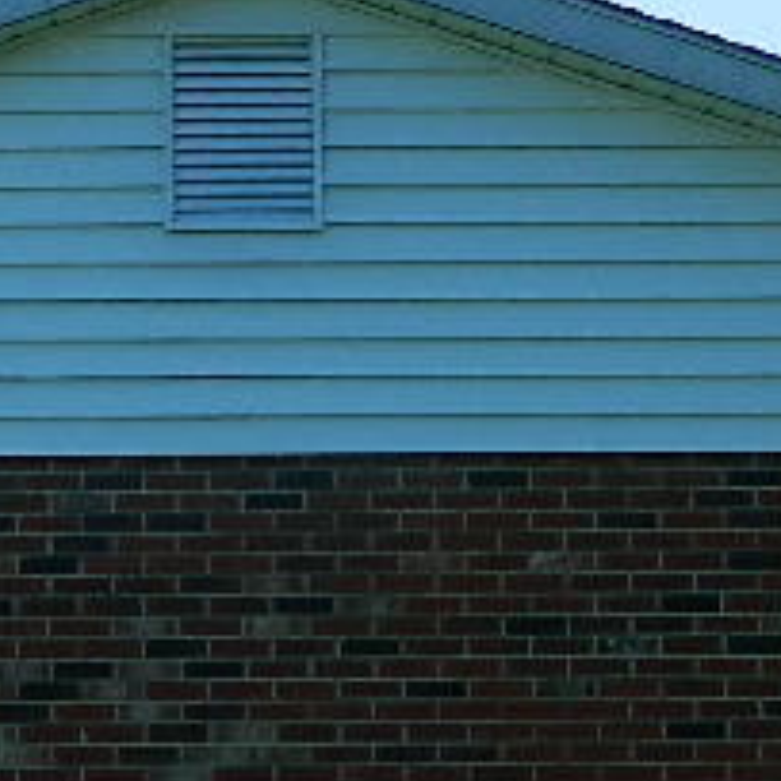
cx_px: 88
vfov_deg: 15.4
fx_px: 2833
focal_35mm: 111
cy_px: 758
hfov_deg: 15.5
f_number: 3.1
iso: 80
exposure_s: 1/640
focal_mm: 4.5
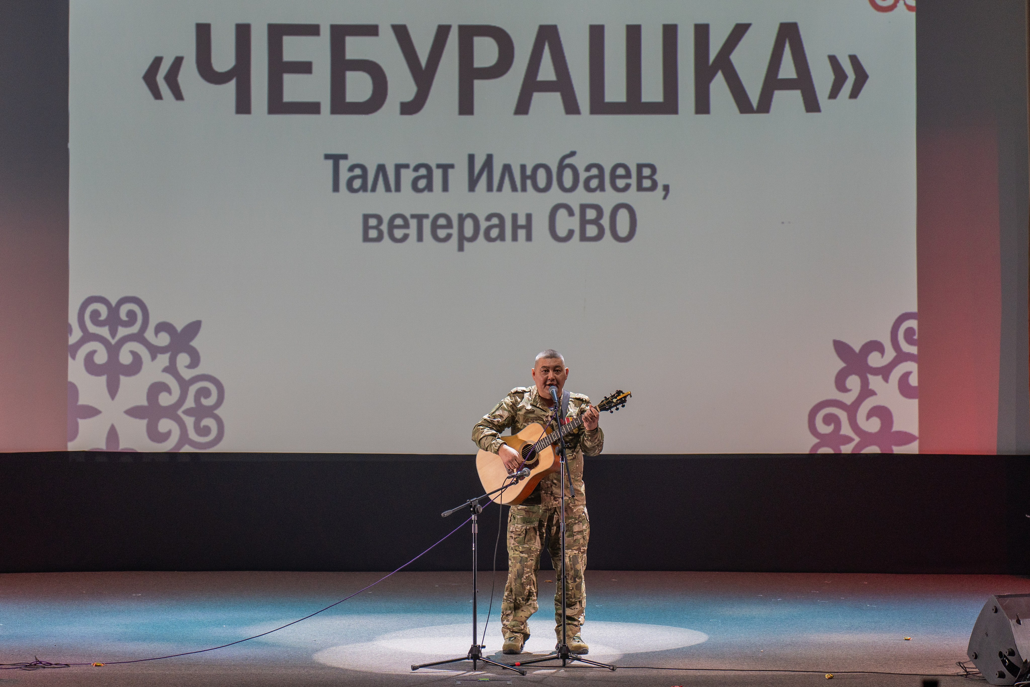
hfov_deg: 23.0
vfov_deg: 15.4
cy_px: 252
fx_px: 2529
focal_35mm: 88
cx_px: 482
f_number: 3.2
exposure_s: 1/160
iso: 640
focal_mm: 69
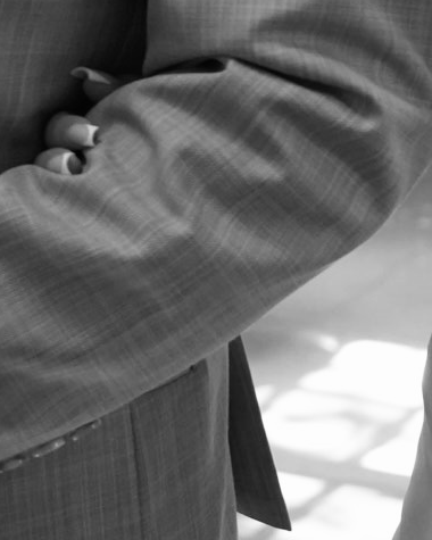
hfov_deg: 7.9
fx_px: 3116
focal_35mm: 195
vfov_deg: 9.9
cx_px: 164
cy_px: 231
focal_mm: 41
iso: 3200
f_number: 5
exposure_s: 1/160
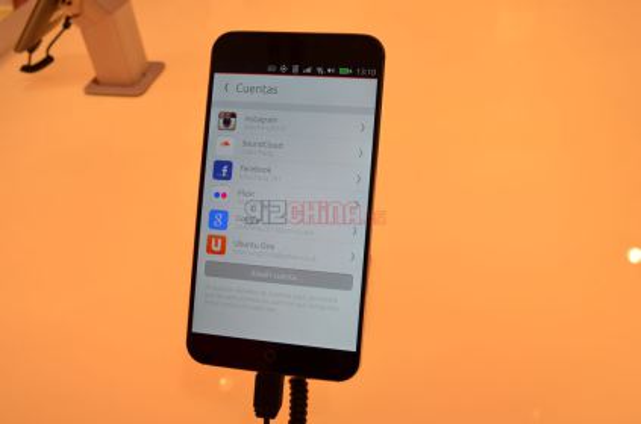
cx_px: 320
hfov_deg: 62.0
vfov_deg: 43.4
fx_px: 533
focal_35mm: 30
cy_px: 212
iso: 280
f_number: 8
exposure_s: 1/60
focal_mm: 20
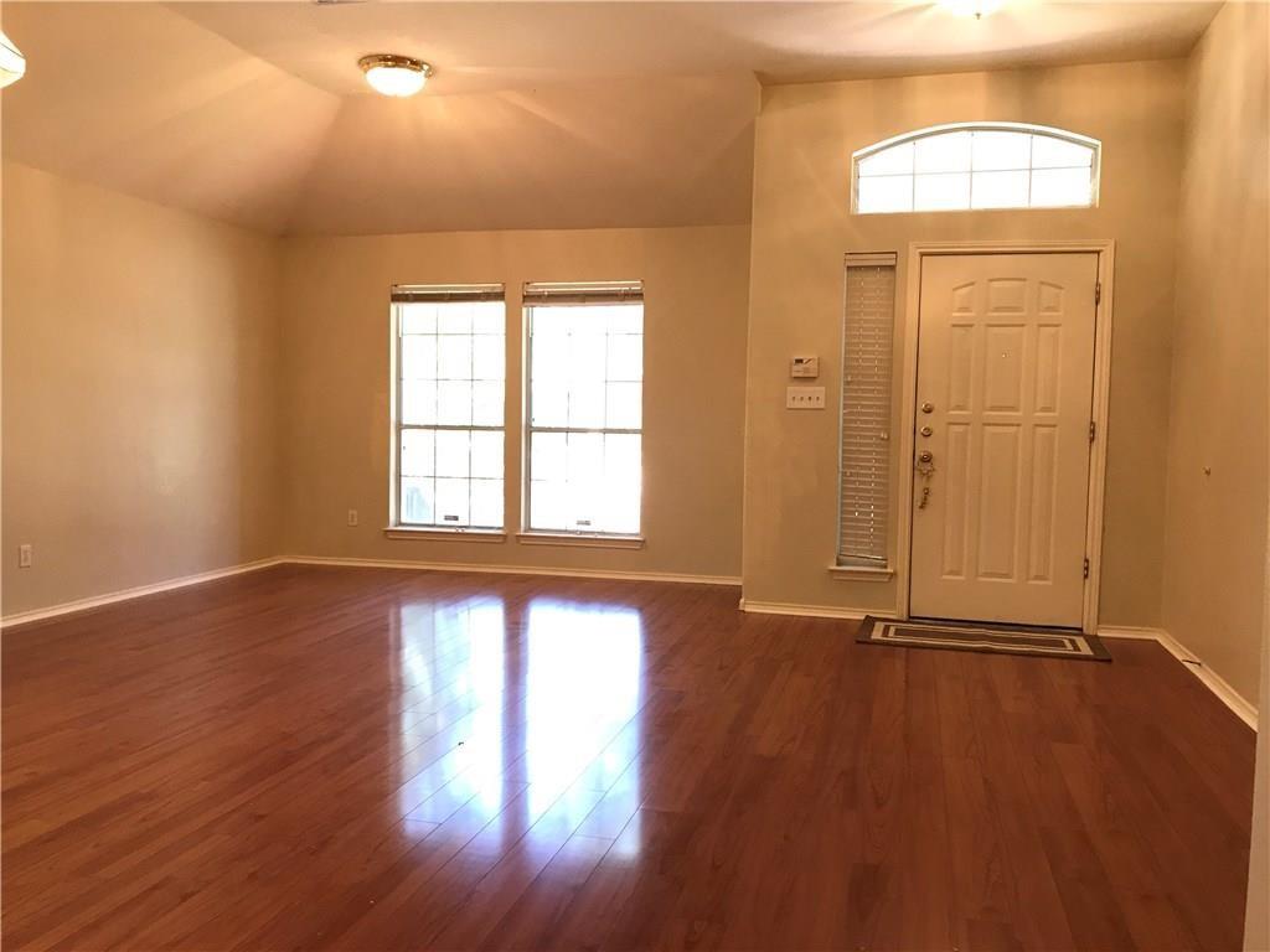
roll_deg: -0.5
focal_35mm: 28
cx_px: 635
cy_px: 476
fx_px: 1027
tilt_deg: -3.7
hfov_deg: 63.4
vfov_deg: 49.7
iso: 40
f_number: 1.8
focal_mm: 3.99
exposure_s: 1/20
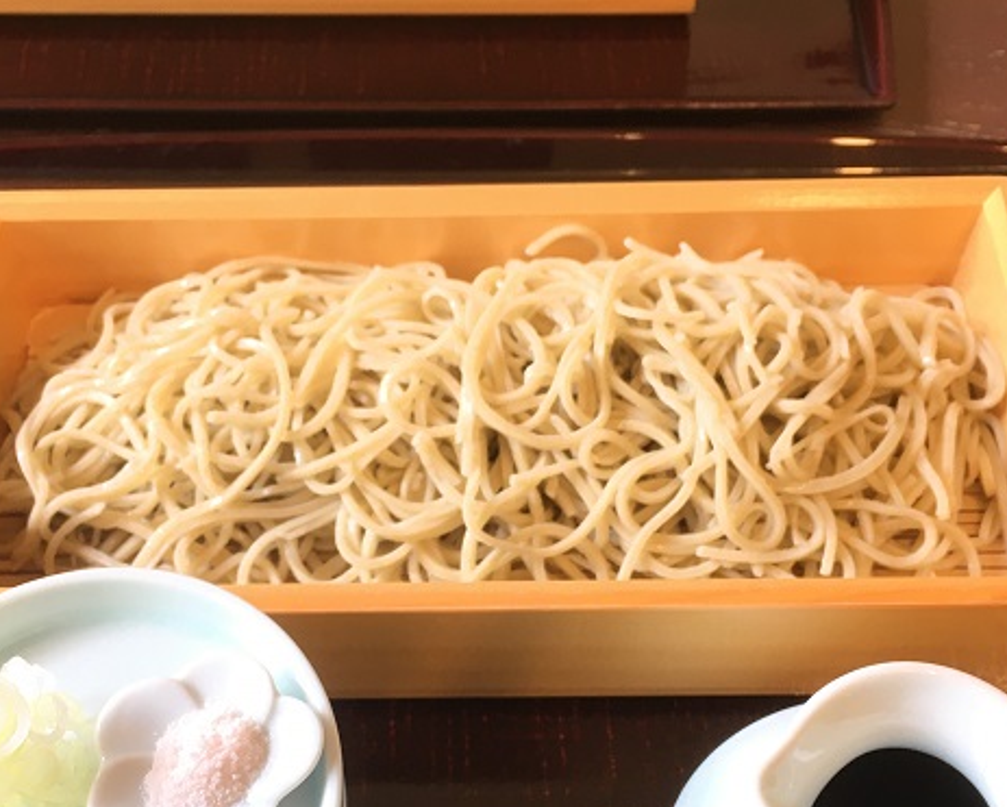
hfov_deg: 42.0
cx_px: 500
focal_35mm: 44
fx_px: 1312
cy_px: 500
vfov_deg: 34.0
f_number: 2.2
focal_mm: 4.15
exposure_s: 1/30
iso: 50
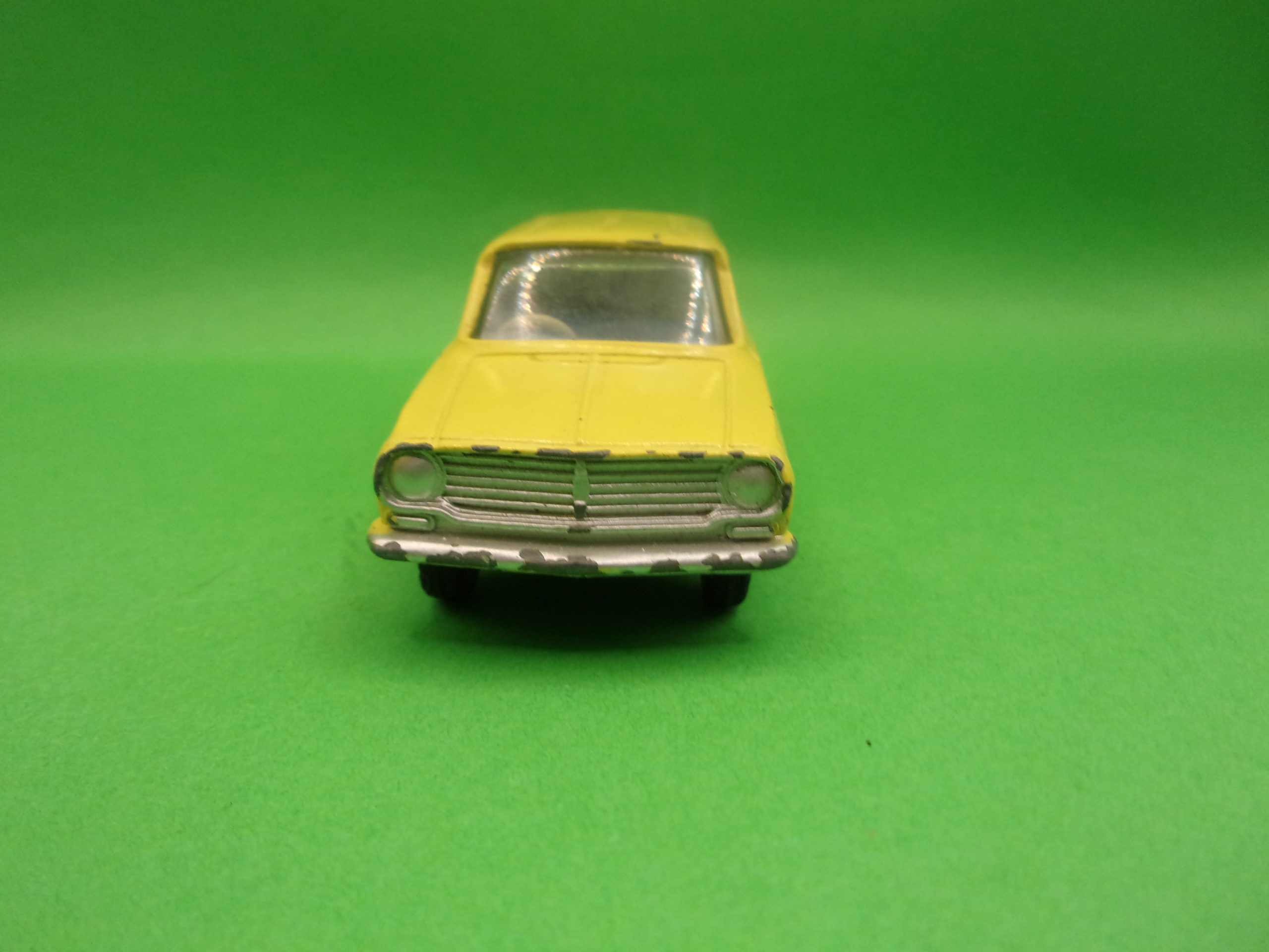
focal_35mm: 28
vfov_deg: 49.7
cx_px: 634
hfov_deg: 63.4
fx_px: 1026
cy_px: 476
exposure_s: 1/34
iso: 161
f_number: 3.9
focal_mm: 5.1
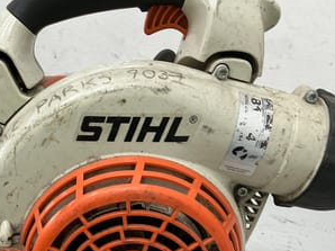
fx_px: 454
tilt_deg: -28.1
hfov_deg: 39.9
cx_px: 108
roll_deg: -0.5
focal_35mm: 47
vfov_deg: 29.9
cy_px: 209
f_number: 1.8
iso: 50
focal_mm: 3
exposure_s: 1/50
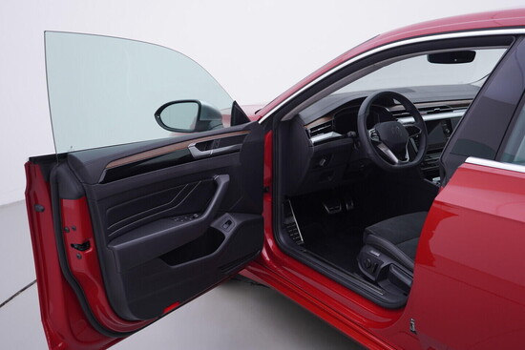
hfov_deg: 53.1
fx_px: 525
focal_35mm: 36
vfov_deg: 36.9
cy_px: 175
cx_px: 262
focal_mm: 24
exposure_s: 1/60
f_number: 3.5
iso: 125
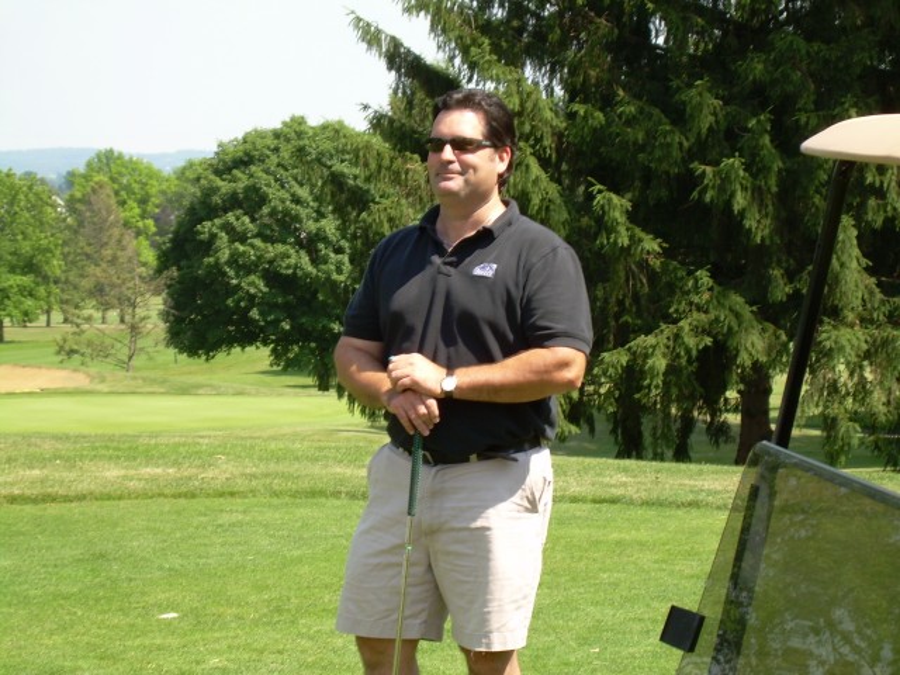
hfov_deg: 17.9
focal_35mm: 110
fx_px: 2860
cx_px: 450
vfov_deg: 13.5
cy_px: 338
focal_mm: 18.9
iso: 50
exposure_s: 1/162
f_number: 4.9
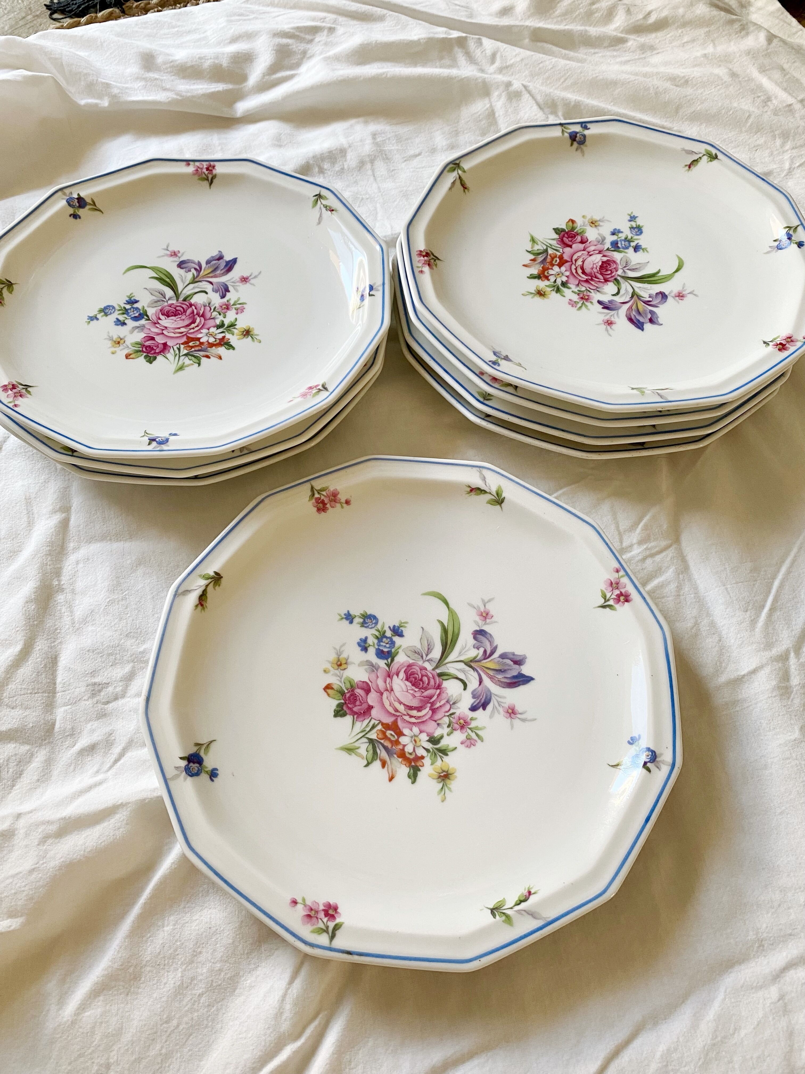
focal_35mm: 26
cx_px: 402
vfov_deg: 67.3
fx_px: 806
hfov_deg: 53.1
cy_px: 537
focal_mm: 4.25
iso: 125
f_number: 1.8
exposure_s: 1/94
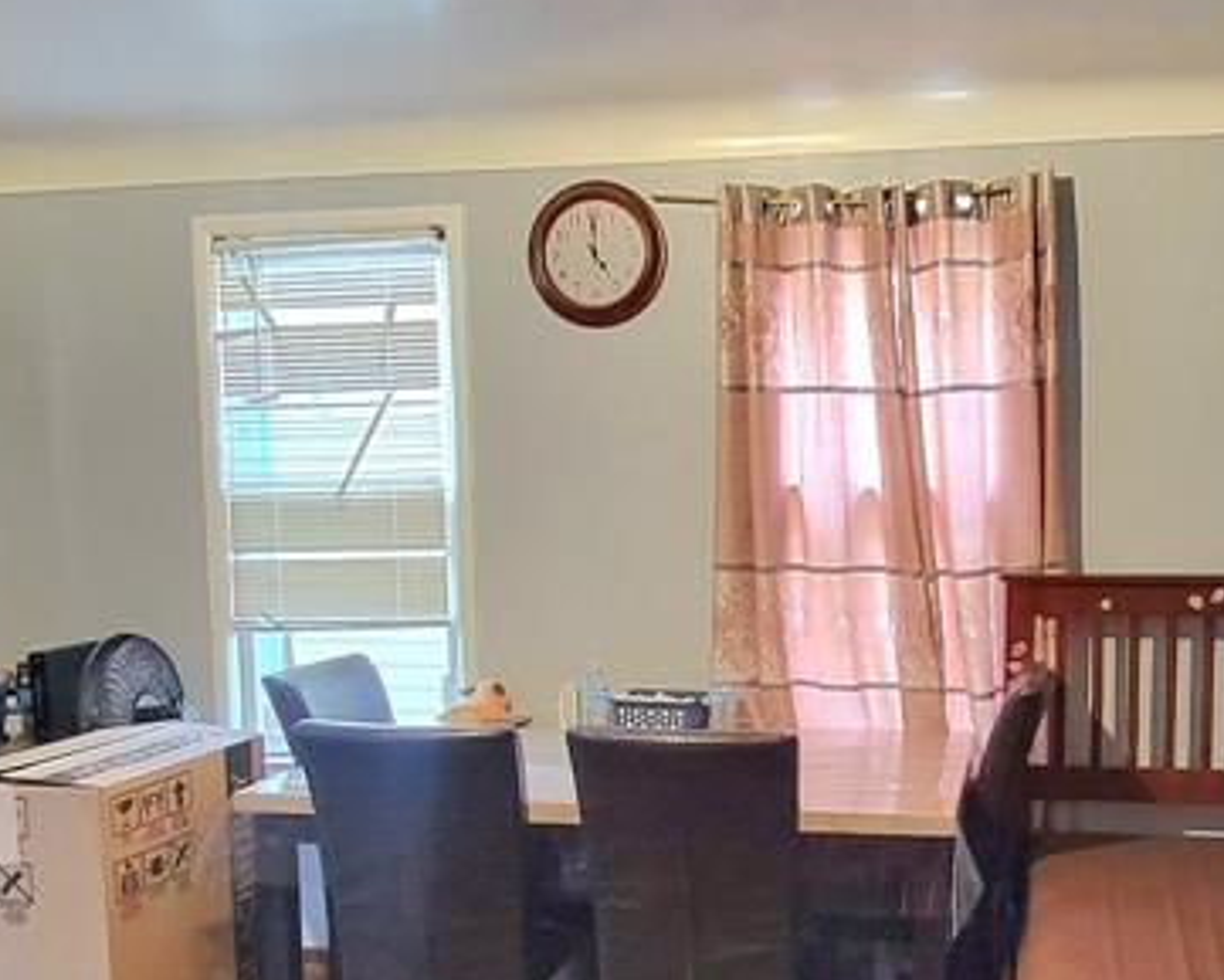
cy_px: 583
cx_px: 831
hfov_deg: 49.3
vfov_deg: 41.0
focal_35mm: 36
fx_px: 1304
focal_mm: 2.2
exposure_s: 1/24
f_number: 2.2
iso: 640
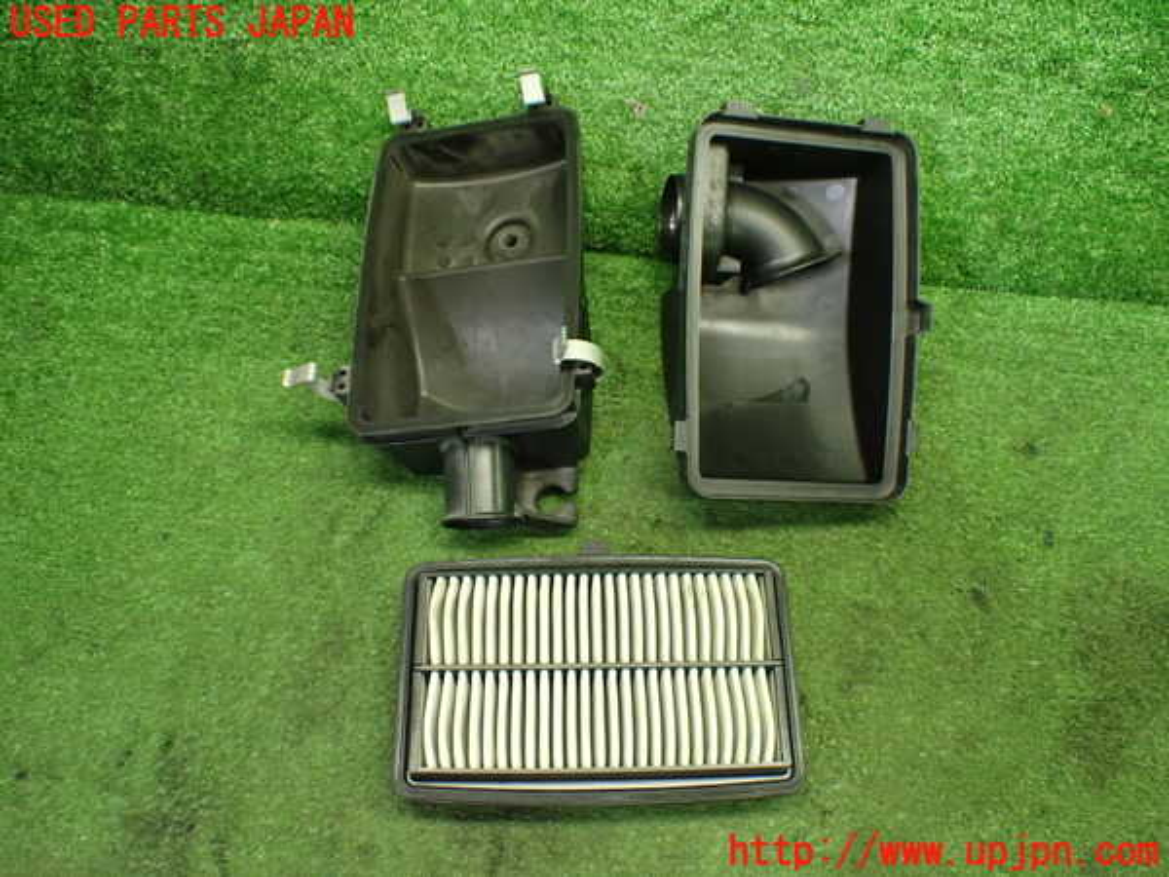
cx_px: 584
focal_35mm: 30
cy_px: 438
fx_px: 1013
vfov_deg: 46.8
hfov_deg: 60.0
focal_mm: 5.4
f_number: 2.3
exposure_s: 1/100
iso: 800
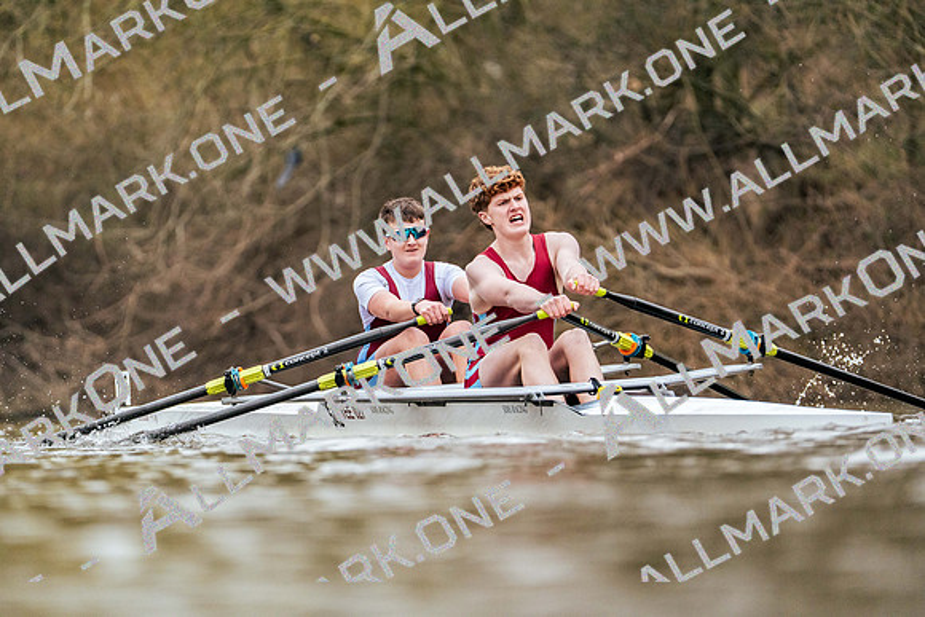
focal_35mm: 448
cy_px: 308
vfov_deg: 3.1
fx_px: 11513
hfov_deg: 4.6
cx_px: 462
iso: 5000
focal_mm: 448
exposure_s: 1/2000
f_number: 6.3
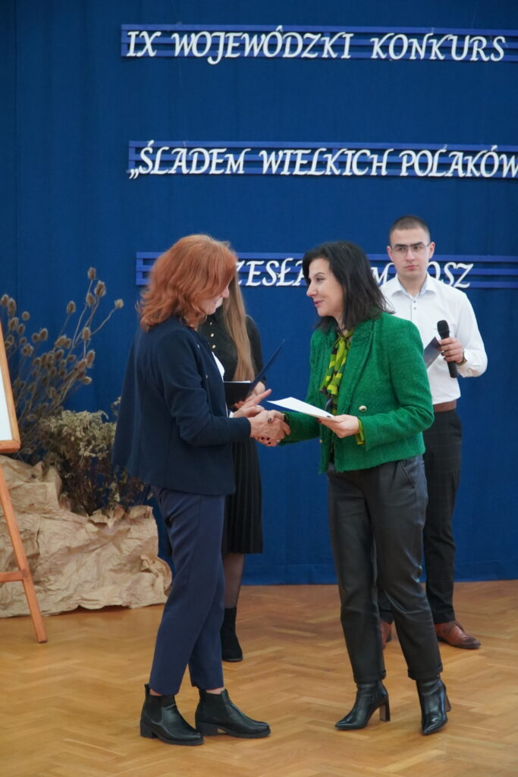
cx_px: 259
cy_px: 388
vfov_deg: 33.4
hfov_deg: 22.6
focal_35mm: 60
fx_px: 1294
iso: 4000
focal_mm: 40
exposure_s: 1/160
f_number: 4
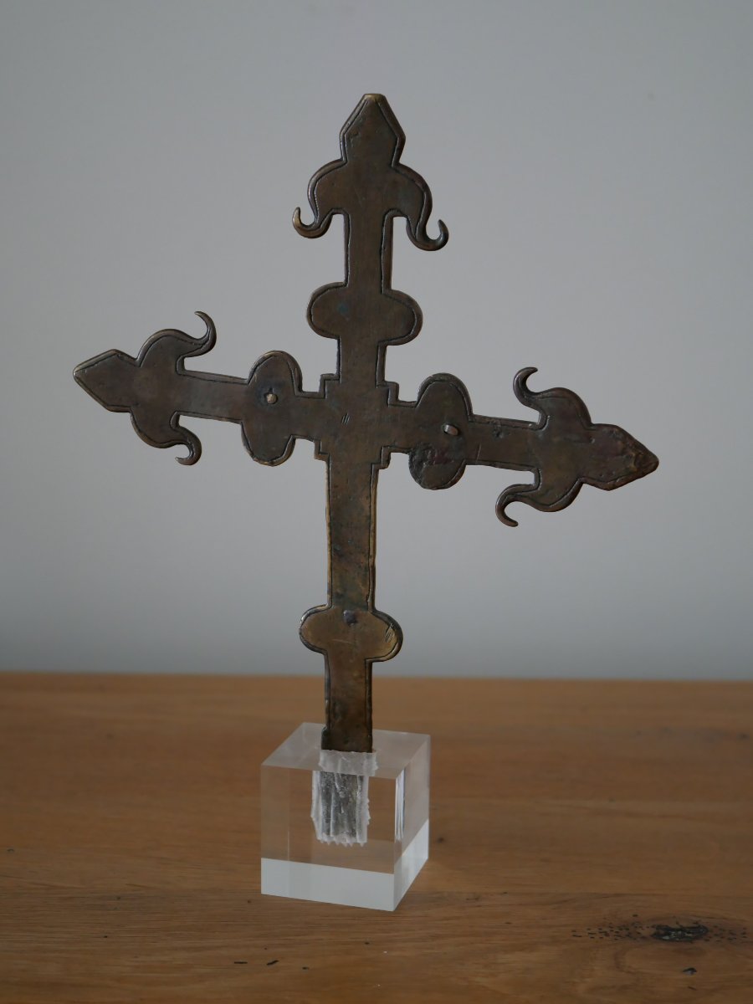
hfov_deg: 24.4
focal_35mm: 60
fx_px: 1740
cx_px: 376
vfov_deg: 32.2
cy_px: 502
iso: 1250
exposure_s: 1/60
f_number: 2.8
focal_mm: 30
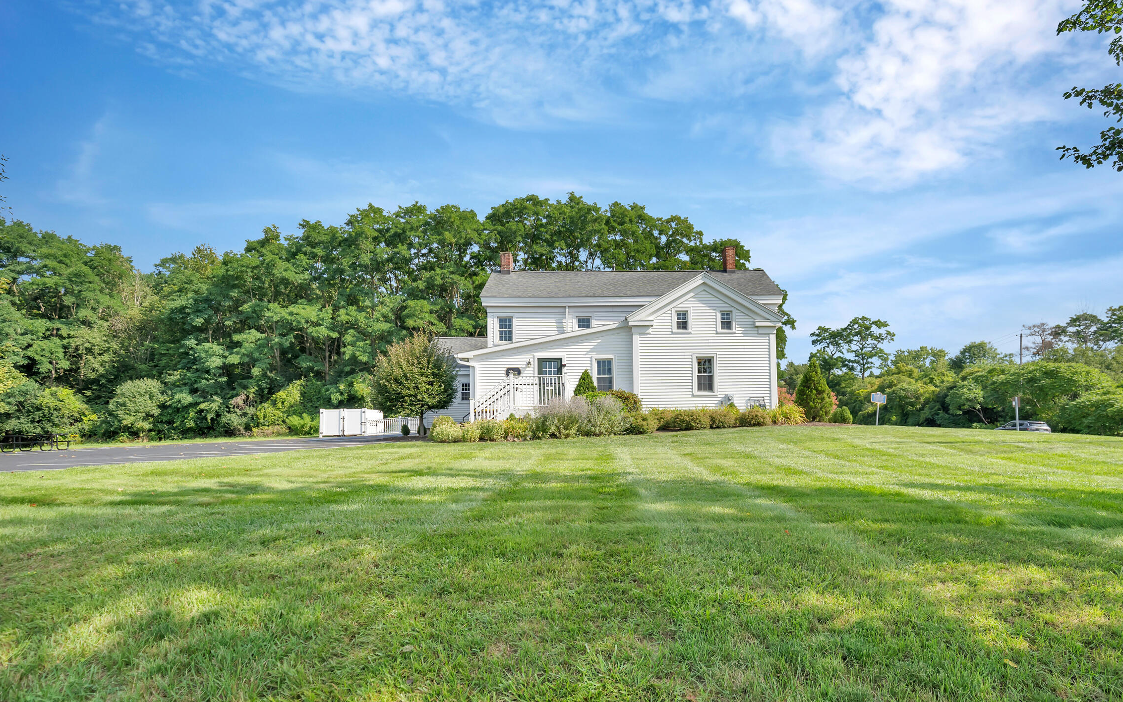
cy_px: 402
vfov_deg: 64.7
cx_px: 618
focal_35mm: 18
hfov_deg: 90.8
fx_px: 551
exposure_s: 1/2000
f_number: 4
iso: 250
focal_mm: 16
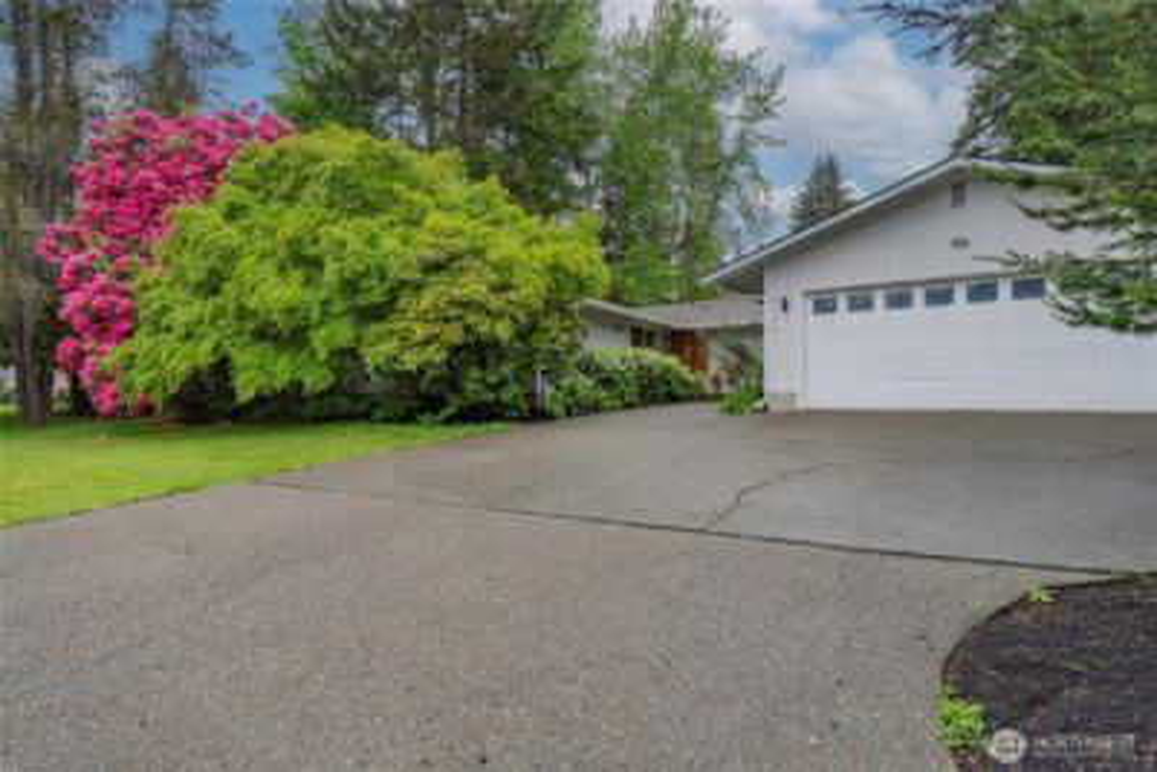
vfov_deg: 67.4
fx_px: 579
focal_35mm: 18
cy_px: 386
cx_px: 578
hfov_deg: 90.0
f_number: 9
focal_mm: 12
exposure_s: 1/125
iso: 800
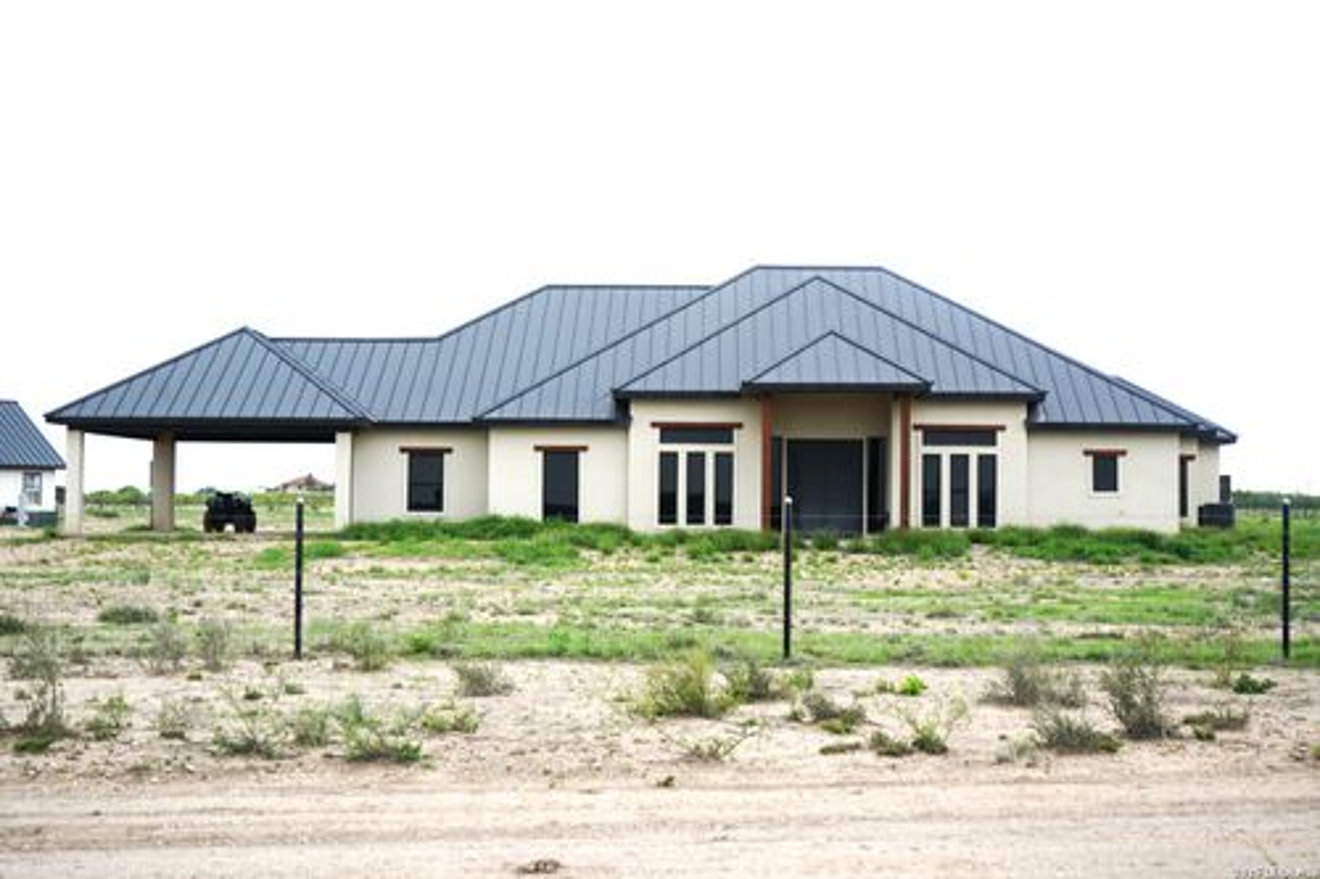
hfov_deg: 41.1
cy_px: 440
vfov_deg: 28.1
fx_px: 1759
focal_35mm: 48
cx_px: 660
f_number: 6.3
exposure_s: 1/25
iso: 100
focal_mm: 48
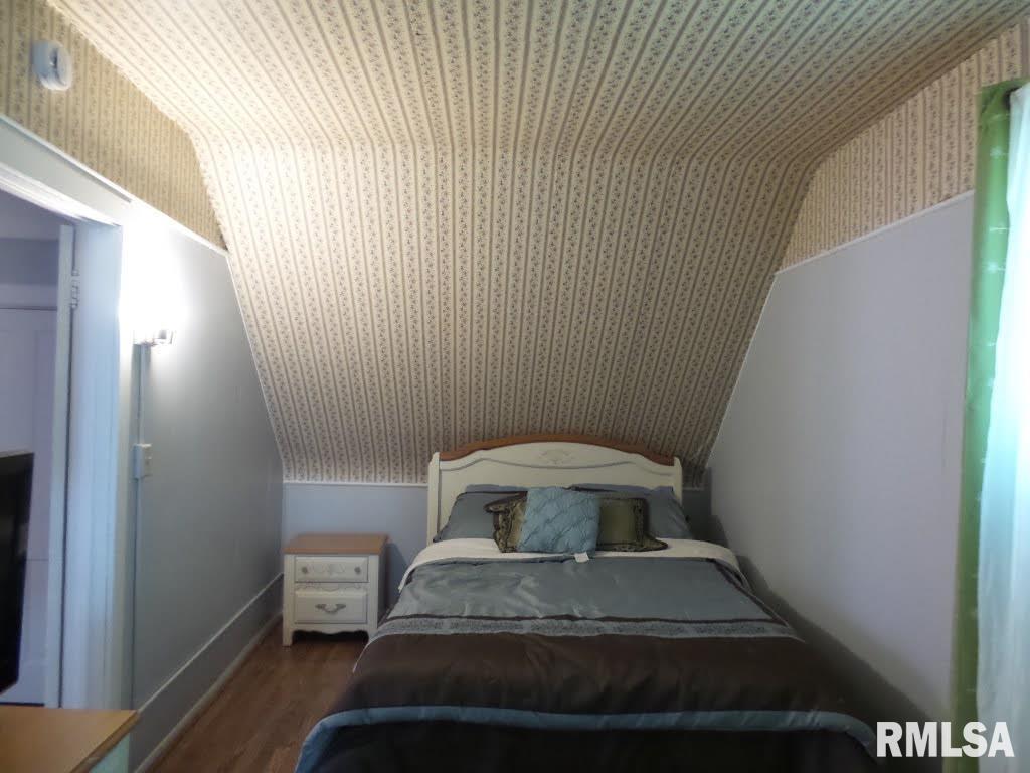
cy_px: 386
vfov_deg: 58.9
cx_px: 515
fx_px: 684
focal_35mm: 23
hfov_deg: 73.9
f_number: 2.8
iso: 800
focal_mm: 4.1
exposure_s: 1/30
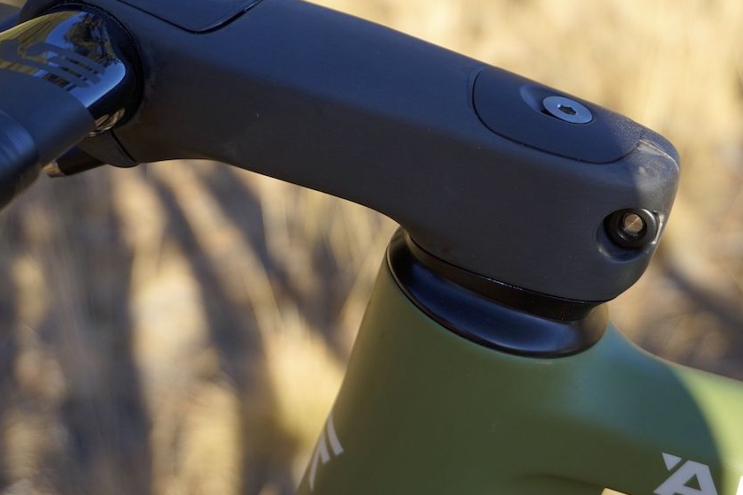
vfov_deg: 19.8
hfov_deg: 29.4
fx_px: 1416
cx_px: 411
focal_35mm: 69
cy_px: 191
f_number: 5
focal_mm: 35
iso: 200
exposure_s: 1/320
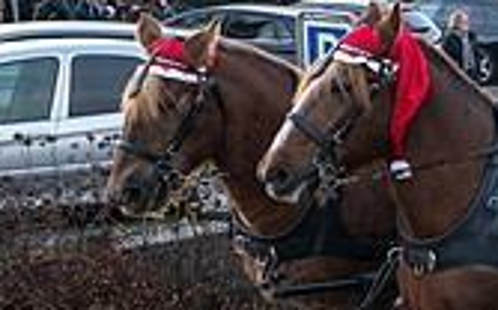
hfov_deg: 14.9
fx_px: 1708
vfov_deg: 10.4
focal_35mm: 126
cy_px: 106
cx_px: 842
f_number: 4
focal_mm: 35
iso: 1600
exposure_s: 1/320
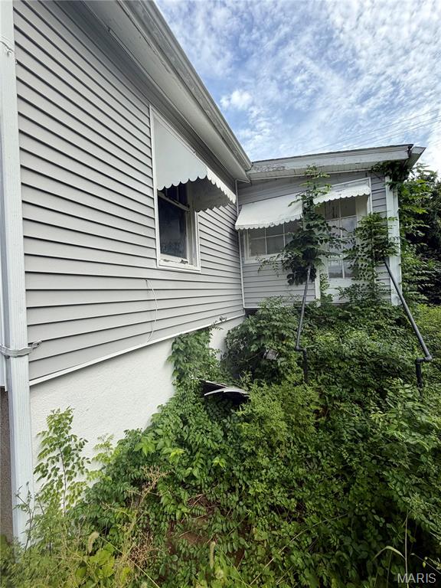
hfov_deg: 85.7
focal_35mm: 14
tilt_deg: -0.5
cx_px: 220
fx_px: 238
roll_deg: +3.1
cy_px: 294
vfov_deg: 102.1
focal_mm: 2.22
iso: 32
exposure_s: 1/770
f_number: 2.2
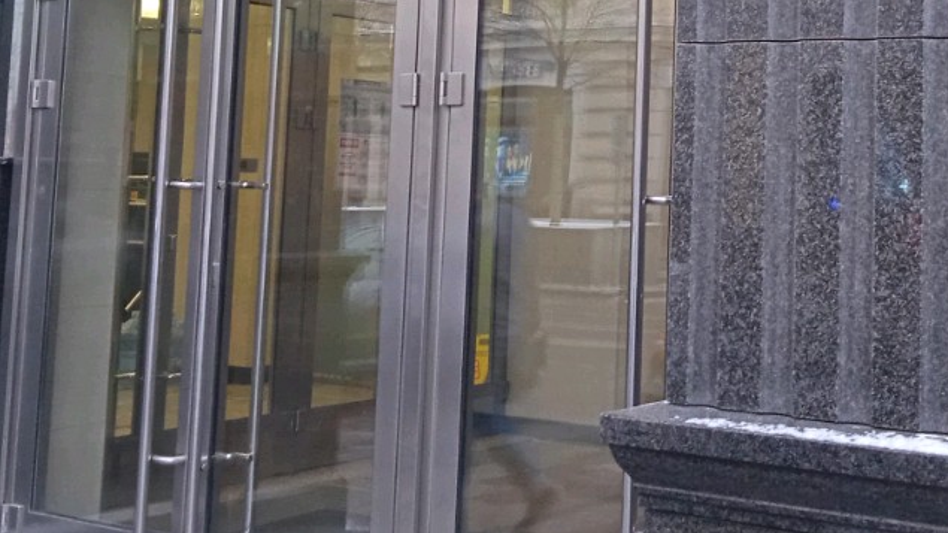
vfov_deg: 18.4
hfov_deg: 32.4
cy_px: 28
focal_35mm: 64
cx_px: 673
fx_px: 1609
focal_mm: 3.43
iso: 317
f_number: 2.2
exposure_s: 1/33.3
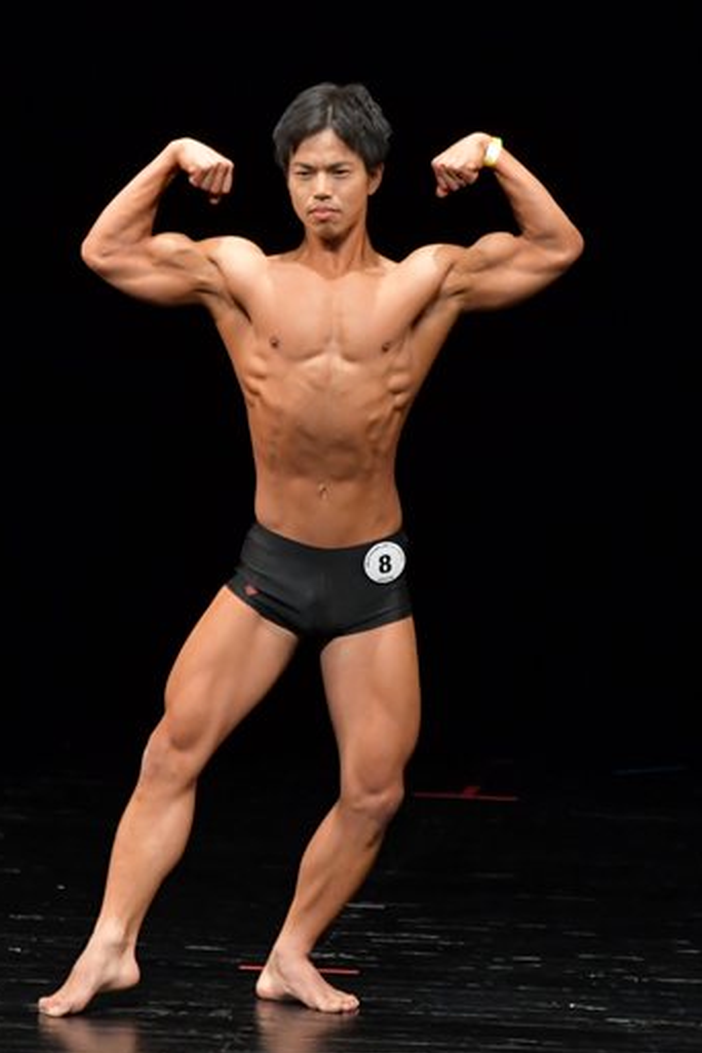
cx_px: 323
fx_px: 13249
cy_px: 528
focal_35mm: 453
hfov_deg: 3.0
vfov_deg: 4.6
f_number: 5.6
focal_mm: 200
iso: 3200
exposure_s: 1/400
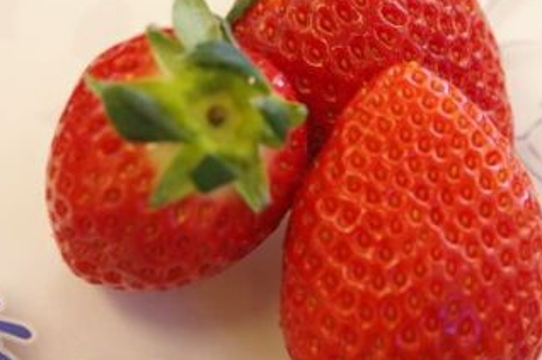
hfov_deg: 13.6
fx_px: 2270
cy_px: 301
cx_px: 361
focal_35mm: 151
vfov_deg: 9.0
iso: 800
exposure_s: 1/100
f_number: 4
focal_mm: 50
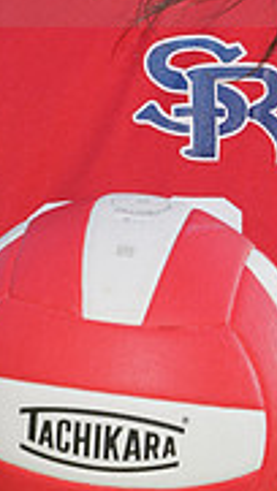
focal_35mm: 919
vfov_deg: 2.3
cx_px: 94
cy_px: -60
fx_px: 11983
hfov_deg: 1.3
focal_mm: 274
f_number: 10
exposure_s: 1/250
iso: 200
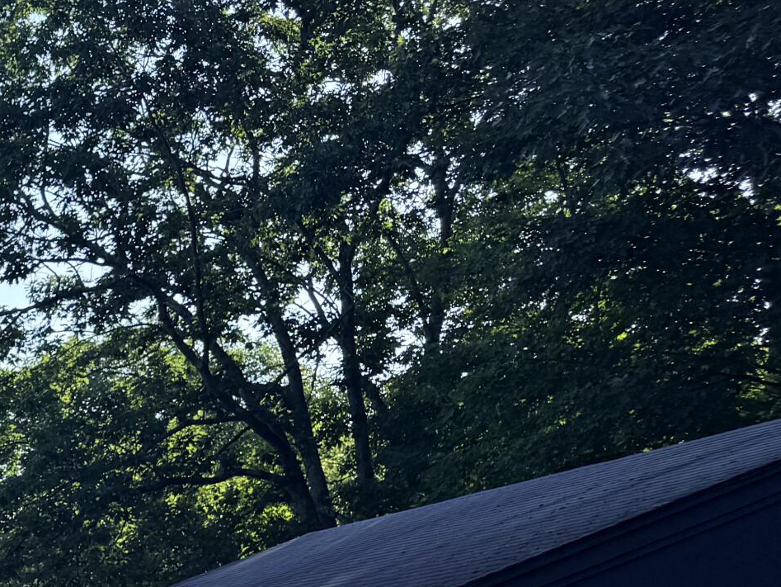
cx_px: -389
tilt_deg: +4.1
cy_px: 608
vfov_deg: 18.8
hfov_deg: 21.5
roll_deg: -1.9
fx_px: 1715
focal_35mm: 76
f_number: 1.78
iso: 80
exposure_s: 1/3584
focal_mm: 6.76
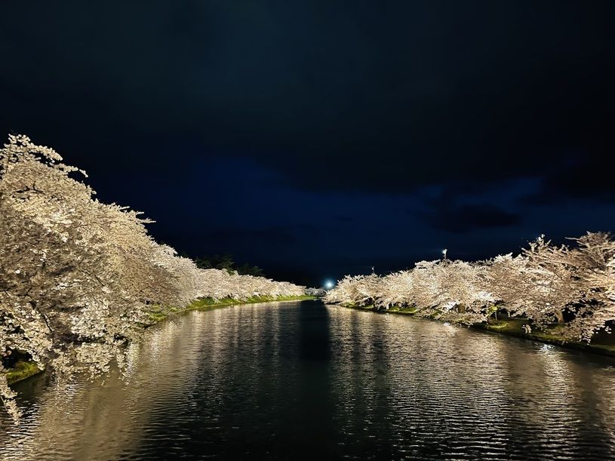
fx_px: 462
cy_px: 230
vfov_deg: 53.1
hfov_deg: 67.3
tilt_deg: +5.7
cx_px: 308
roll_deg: +0.3
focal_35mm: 26
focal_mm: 5.1
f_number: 1.6
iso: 640
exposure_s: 1/13
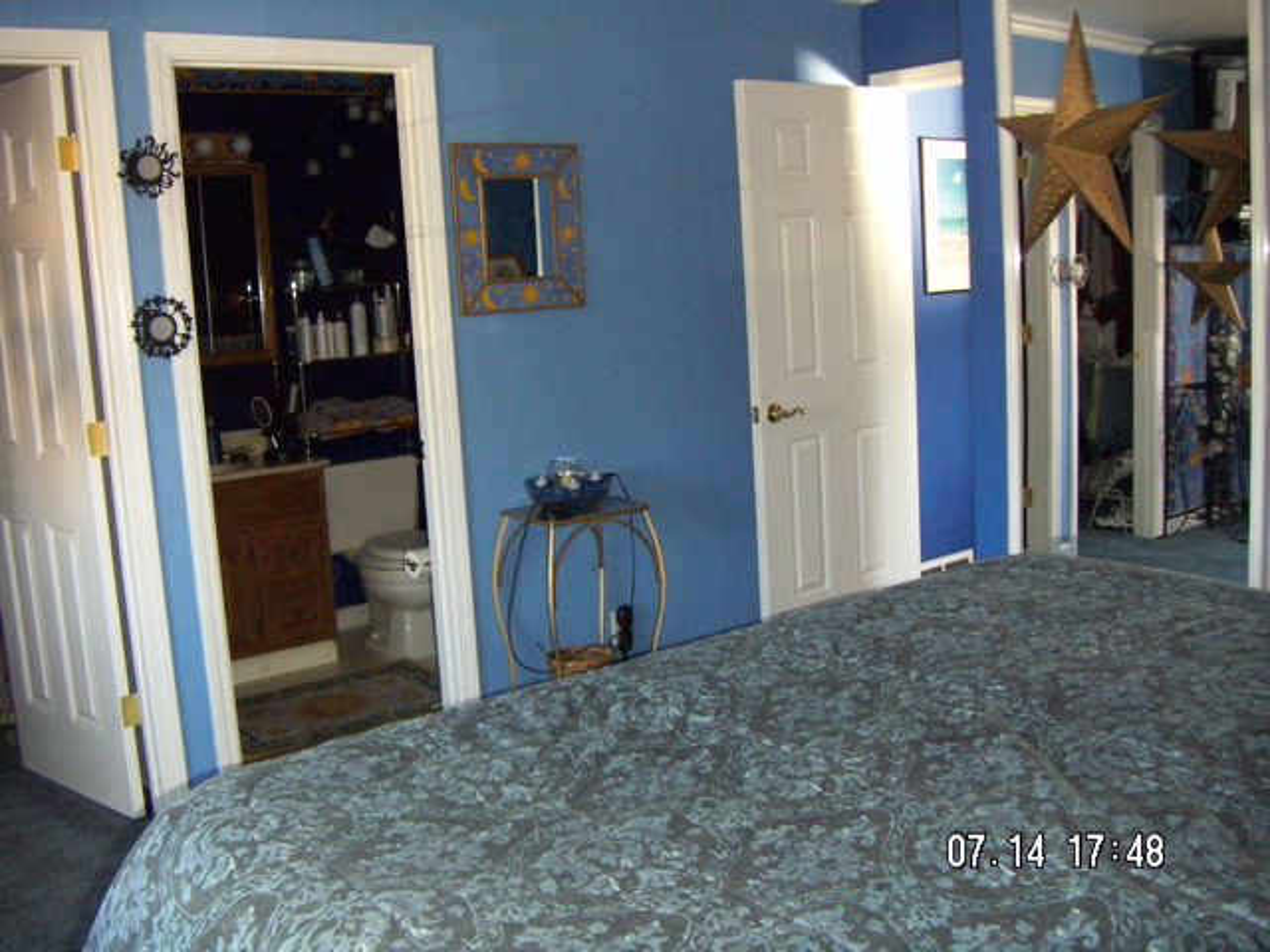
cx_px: 635
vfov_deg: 39.7
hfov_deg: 51.4
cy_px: 476
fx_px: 1321
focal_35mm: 36
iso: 200
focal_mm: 4.7
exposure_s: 1/50
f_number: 2.8
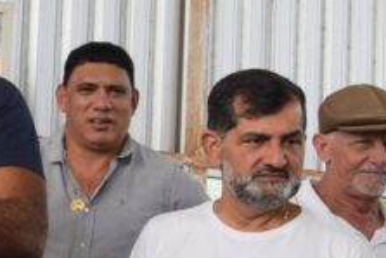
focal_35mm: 150
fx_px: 1609
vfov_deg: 9.2
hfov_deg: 13.2
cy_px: 120
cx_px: -116
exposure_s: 1/250
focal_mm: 30
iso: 400
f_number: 8
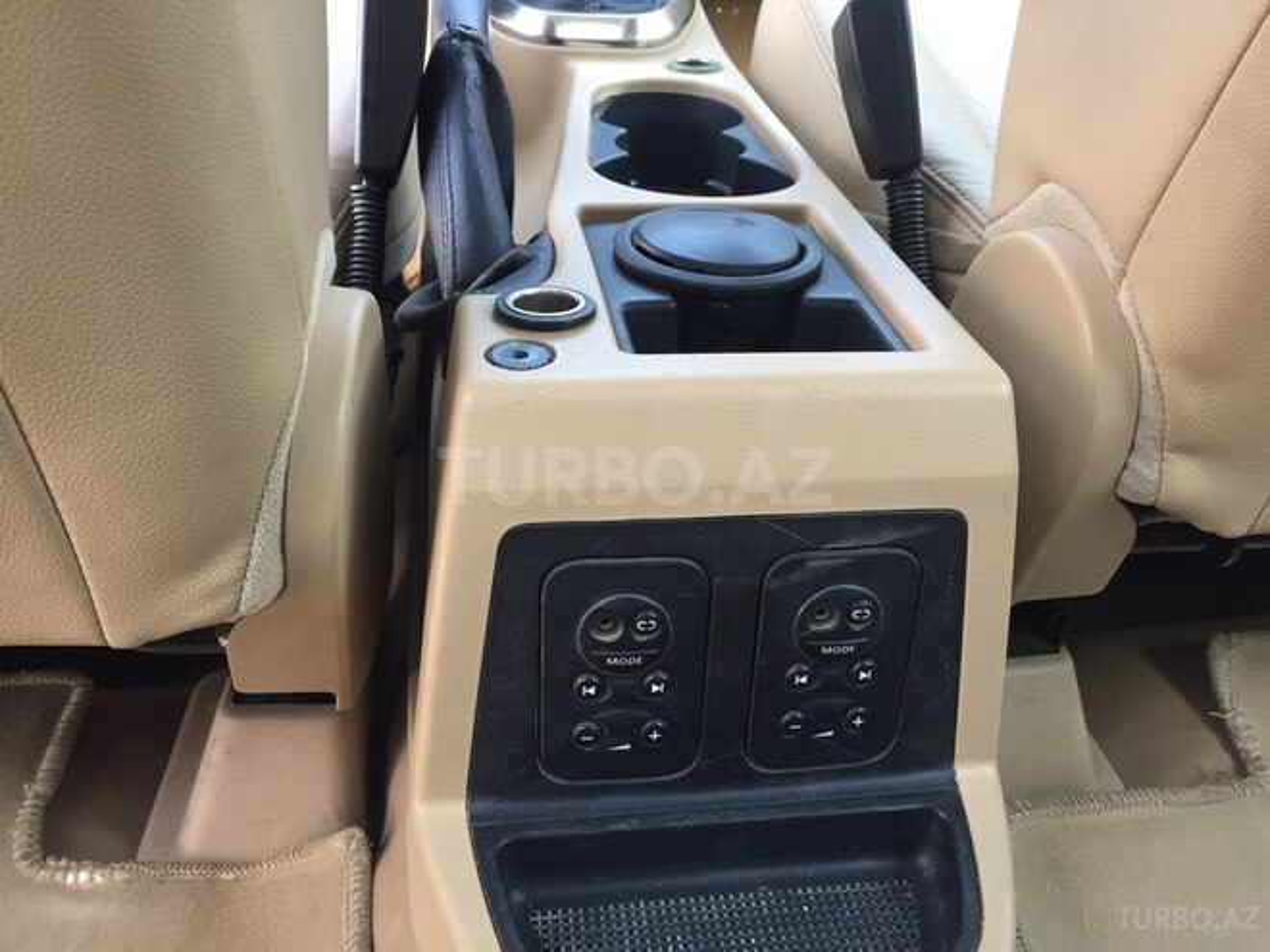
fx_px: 1064
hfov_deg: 61.7
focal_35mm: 29
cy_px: 476
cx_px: 635
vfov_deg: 48.2
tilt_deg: -31.3
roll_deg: -6.3
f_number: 2.2
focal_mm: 4.15
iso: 32
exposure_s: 1/33
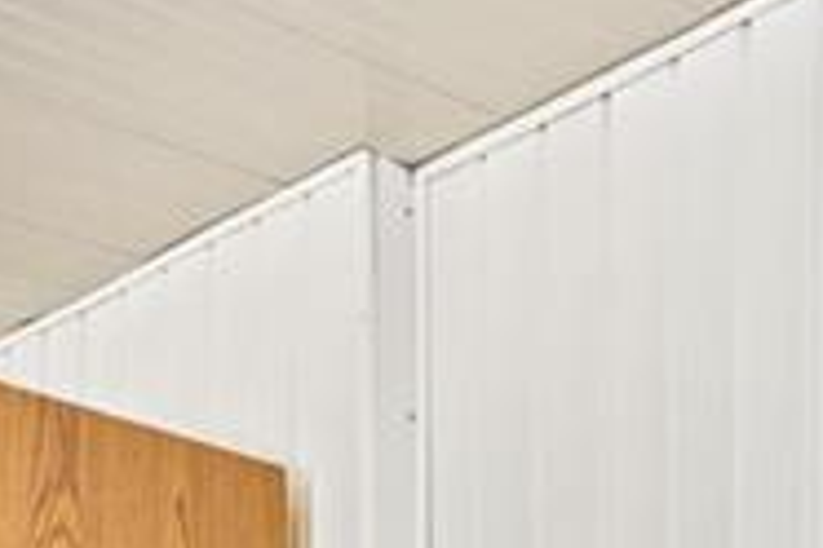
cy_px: 1178
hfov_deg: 25.4
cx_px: 310
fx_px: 1823
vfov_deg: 13.8
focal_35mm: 80
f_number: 8
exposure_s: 1/3
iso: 100
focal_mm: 14.5
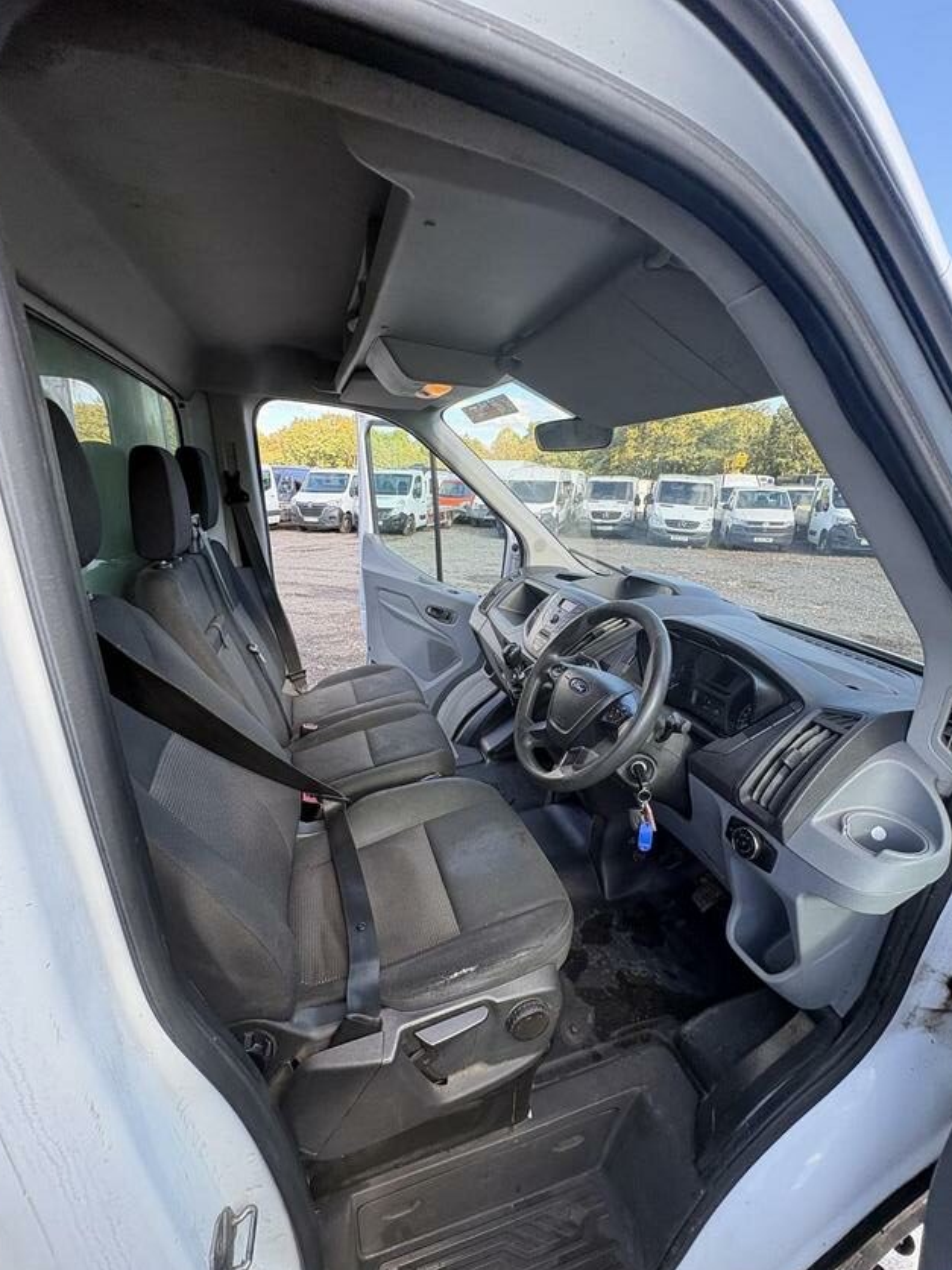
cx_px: 487
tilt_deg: -16.7
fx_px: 550
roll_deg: -3.6
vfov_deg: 98.0
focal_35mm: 15
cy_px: 679
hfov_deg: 81.7
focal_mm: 2.22
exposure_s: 1/116
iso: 40
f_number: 2.2
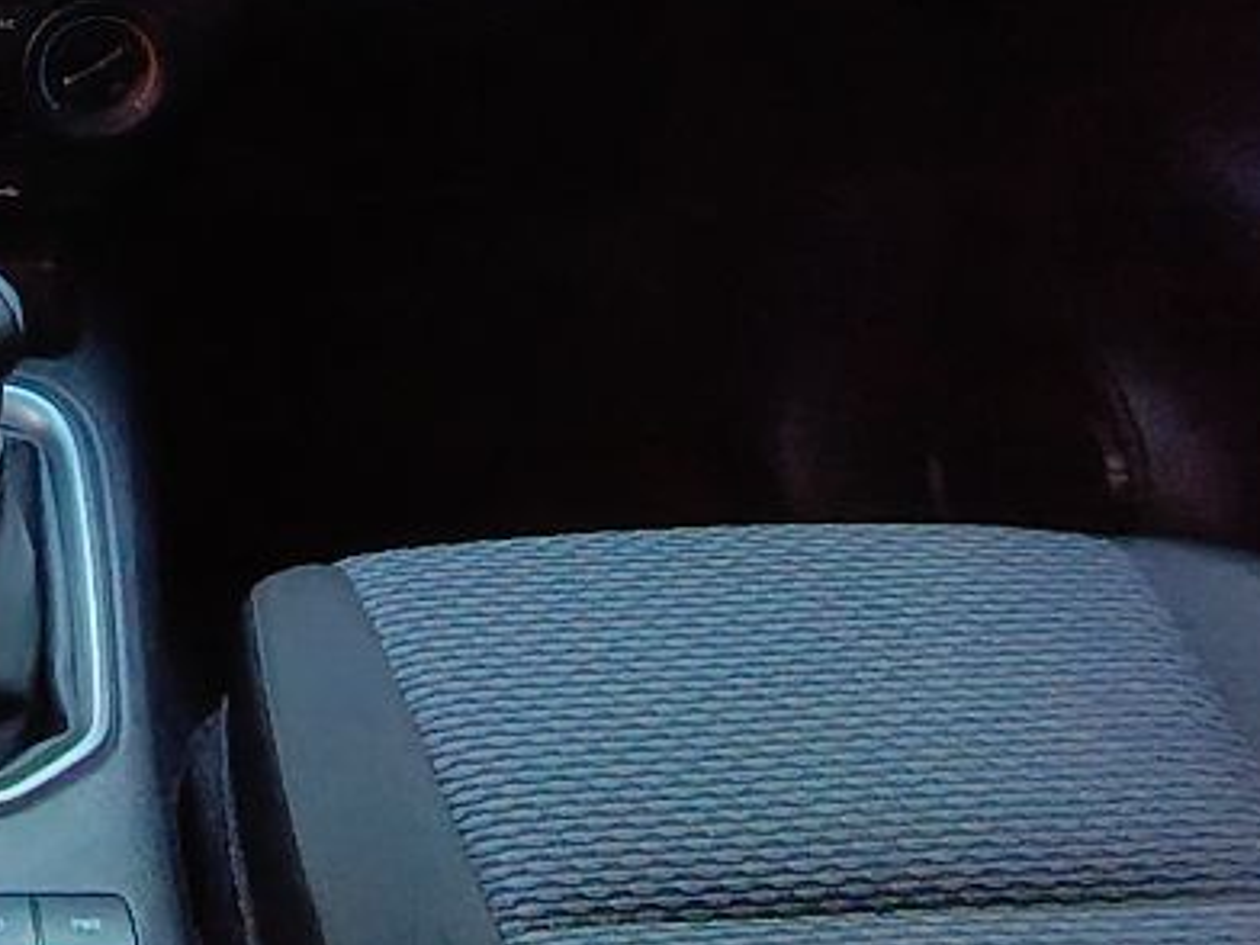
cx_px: -158
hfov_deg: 32.1
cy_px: 68
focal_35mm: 52
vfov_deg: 26.9
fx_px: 1893
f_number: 2.2
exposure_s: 1/40
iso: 482
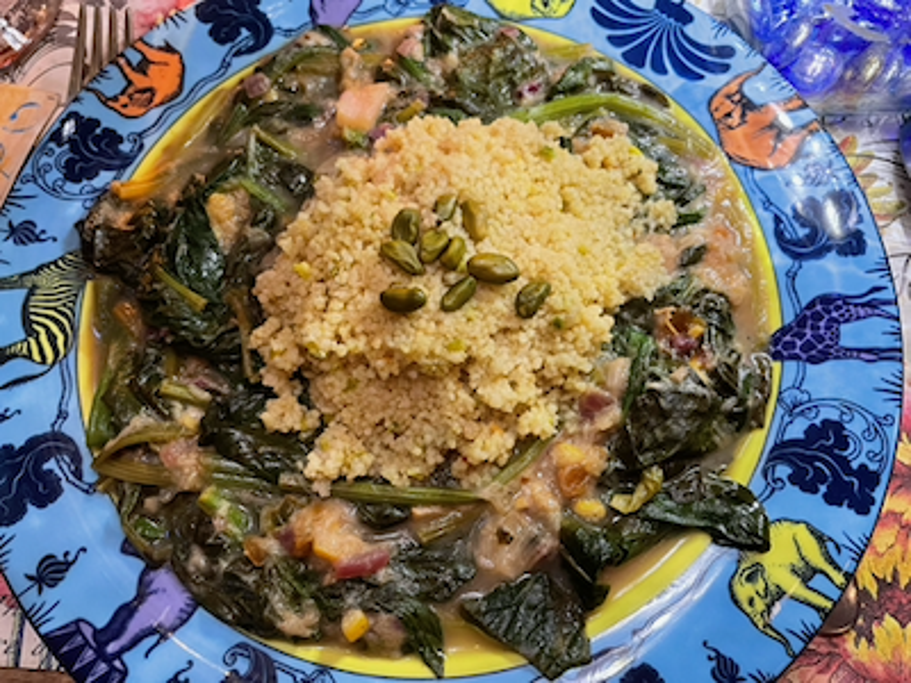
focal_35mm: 26
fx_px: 684
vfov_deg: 53.1
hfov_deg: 67.3
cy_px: 342
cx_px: 456
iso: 500
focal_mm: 4.2
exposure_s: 1/40
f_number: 1.6
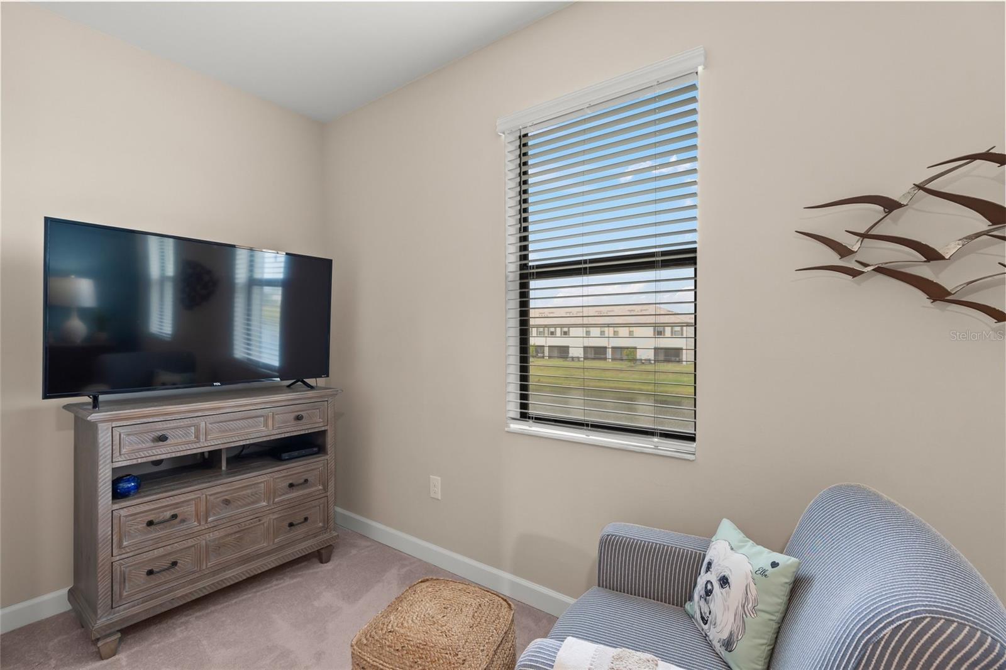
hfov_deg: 96.7
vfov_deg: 73.7
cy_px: 335
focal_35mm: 16
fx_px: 447
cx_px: 503
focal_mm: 16
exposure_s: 1/2.5
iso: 250
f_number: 6.3
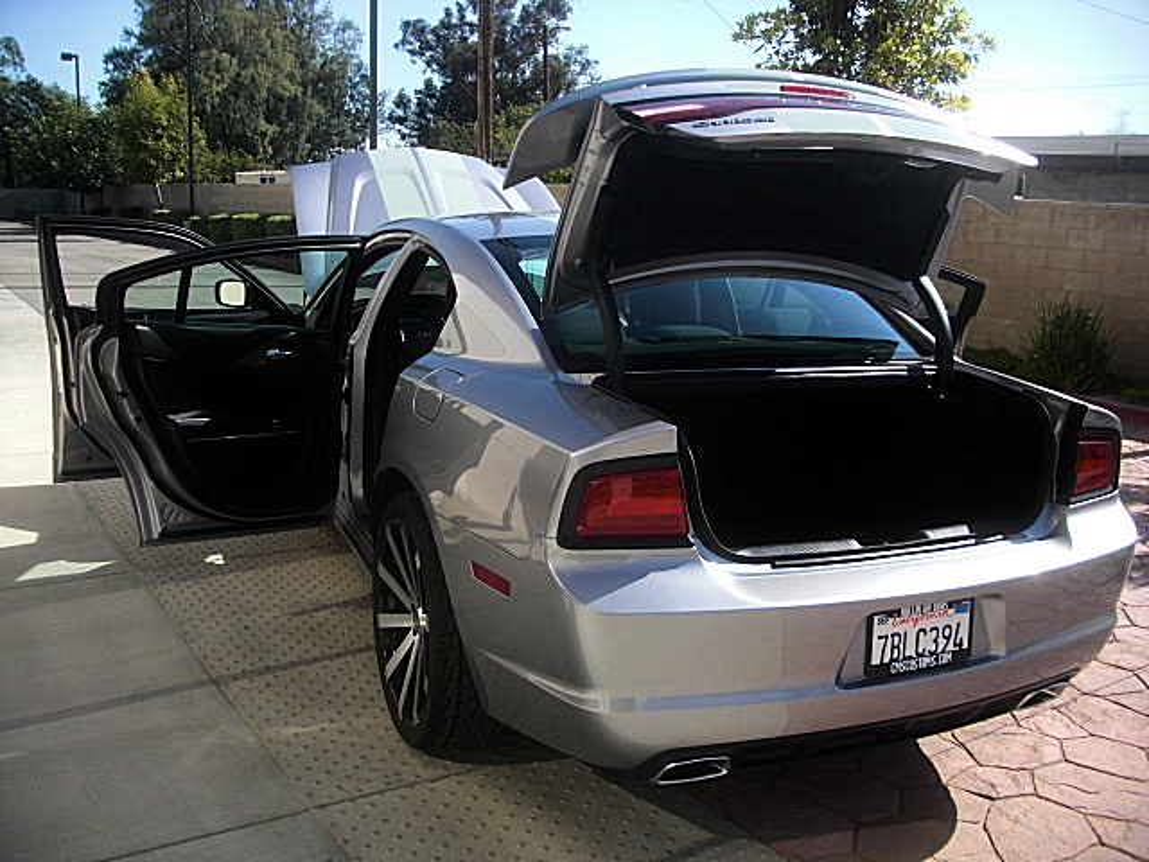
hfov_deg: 51.4
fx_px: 1195
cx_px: 574
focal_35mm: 36
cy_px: 431
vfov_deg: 39.7
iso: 50
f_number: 2.8
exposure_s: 1/500
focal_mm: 6.3
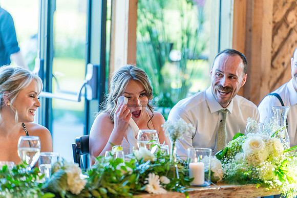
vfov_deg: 9.2
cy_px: 99
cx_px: 148
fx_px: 1238
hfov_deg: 13.7
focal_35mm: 150
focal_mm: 150
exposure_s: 1/320
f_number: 2.8
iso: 1000
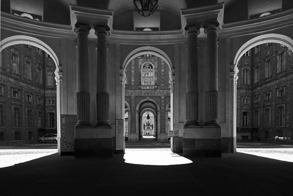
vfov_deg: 53.1
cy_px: 98
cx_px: 146
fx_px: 195
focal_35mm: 24
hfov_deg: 73.7
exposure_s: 1/100
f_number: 10
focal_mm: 16
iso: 200
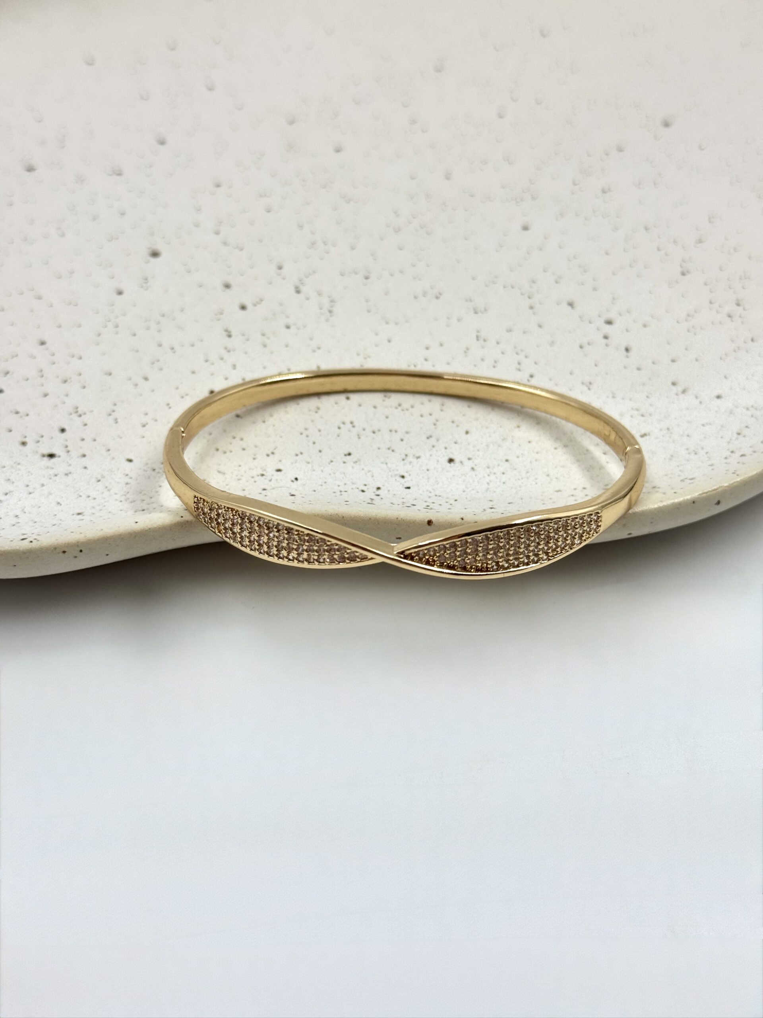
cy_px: 509
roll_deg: +0.4
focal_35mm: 48
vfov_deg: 39.7
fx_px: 1411
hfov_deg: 30.3
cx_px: 382
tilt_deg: -42.9
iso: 64
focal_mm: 6.76
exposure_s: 1/1133
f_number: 1.78
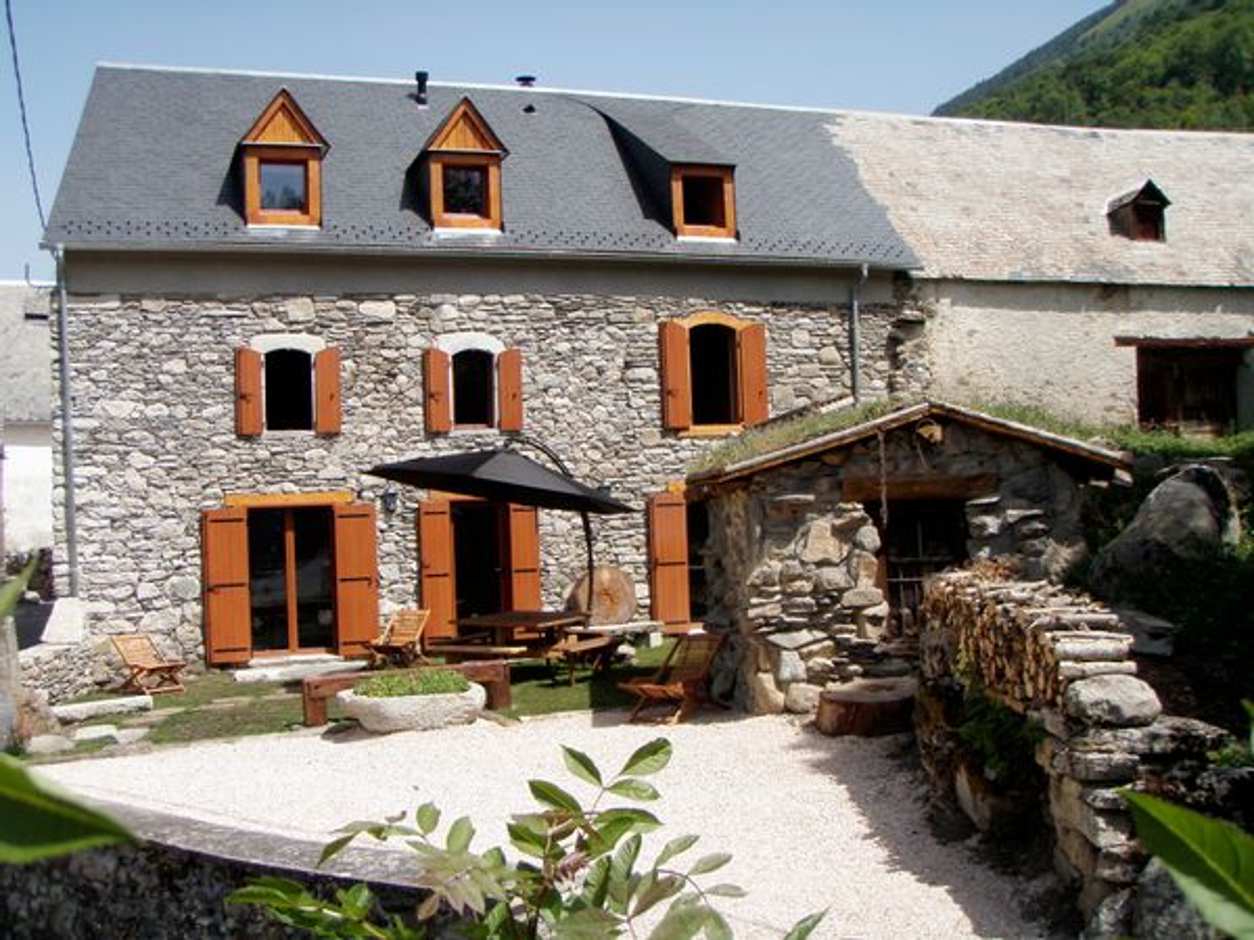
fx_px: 1377
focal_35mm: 38
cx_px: 627
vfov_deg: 37.7
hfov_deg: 49.0
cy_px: 470
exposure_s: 1/640
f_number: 3.5
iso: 80
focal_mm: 6.7
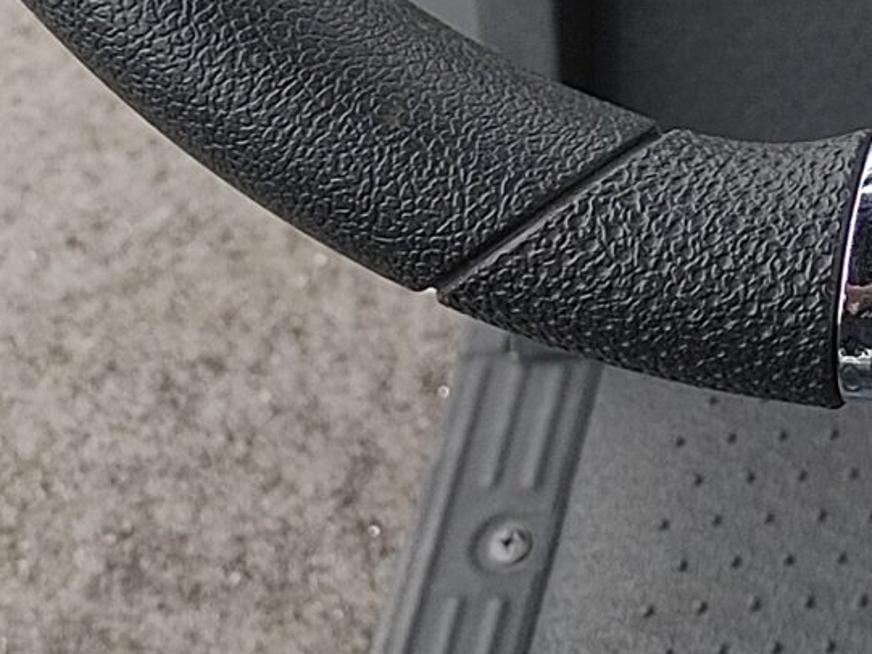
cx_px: 1581
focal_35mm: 123
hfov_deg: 14.1
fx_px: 3099
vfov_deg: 10.6
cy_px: -844
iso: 50
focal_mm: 4.81
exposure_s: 1/277
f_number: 1.8
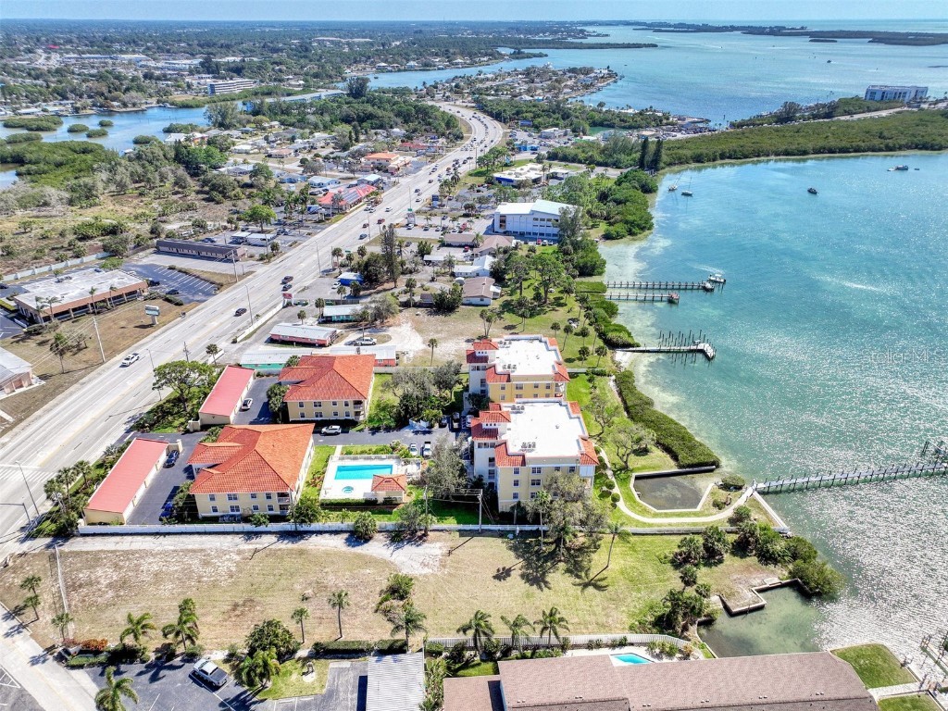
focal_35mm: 24
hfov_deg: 71.6
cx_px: 474
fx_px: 657
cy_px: 356
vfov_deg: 56.8
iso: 100
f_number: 2.8
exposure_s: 1/2000
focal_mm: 12.3
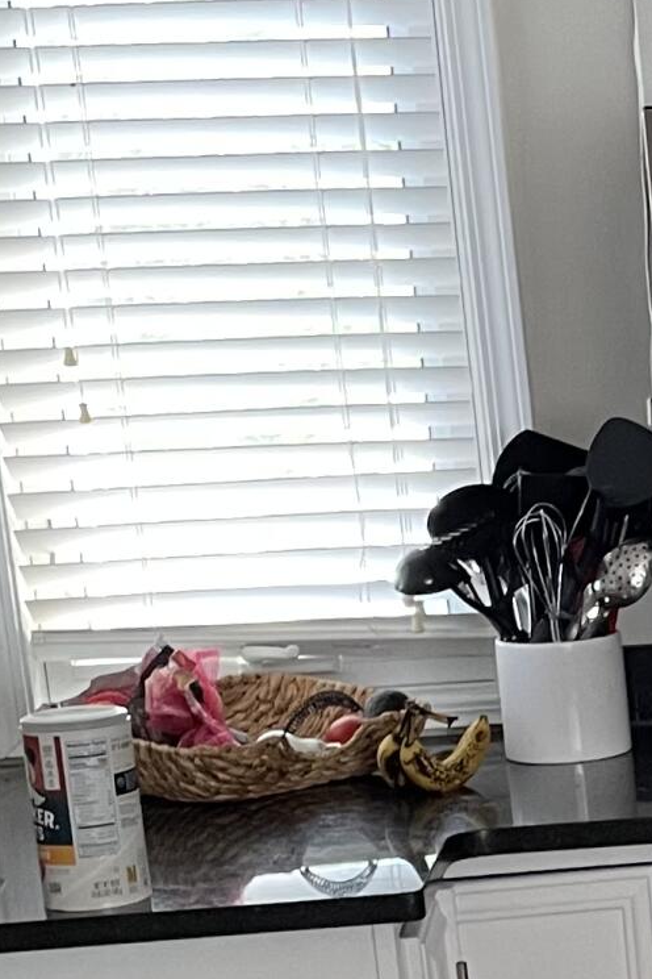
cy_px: 893
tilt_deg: -13.0
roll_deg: +3.0
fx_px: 2961
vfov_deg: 18.4
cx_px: 1104
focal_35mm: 109
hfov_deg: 11.8
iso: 250
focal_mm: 4.2
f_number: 1.6
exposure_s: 1/60
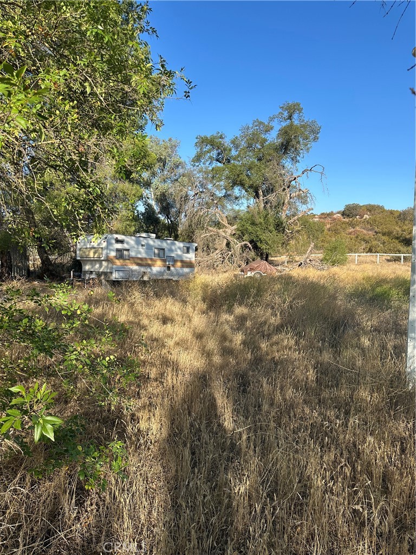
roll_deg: -1.1
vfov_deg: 71.6
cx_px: 208
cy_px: 278
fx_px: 385
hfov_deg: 56.8
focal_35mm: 24
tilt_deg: -4.4
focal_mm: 6.86
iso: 80
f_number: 1.78
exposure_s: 1/1988
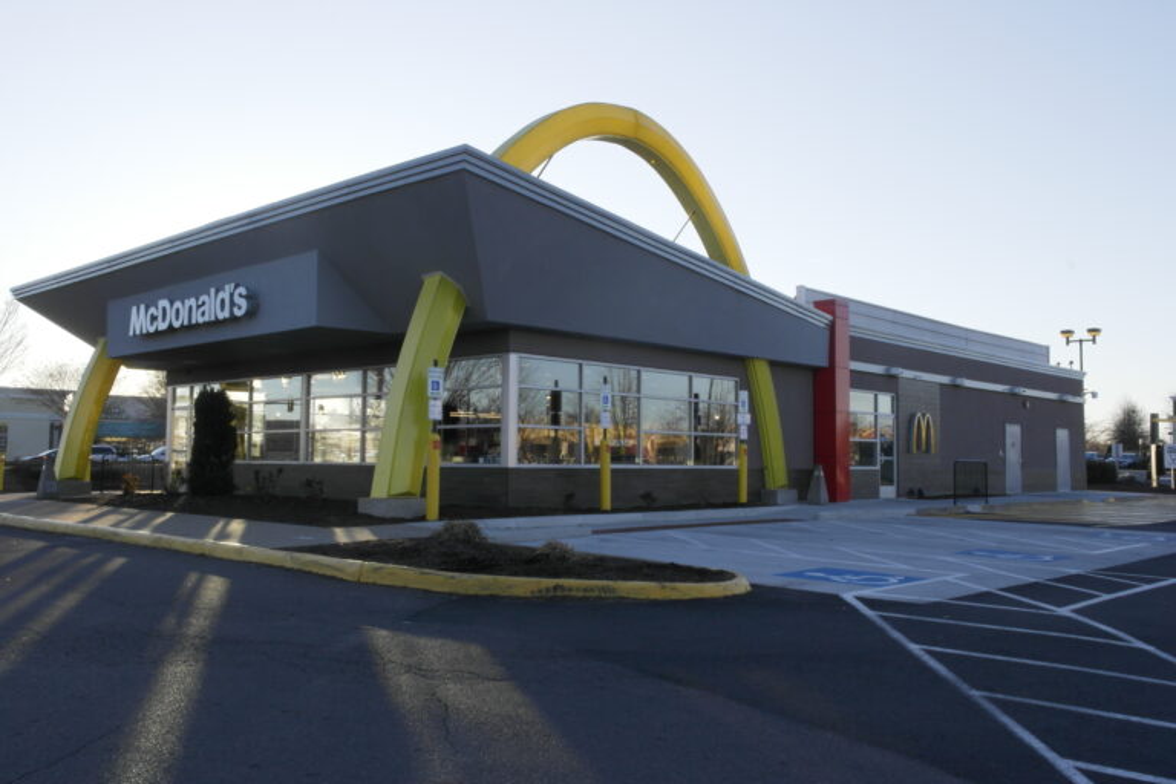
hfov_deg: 61.9
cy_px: 392
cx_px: 588
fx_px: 980
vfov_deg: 43.6
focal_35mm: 30
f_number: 22
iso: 400
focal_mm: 20
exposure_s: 1/40
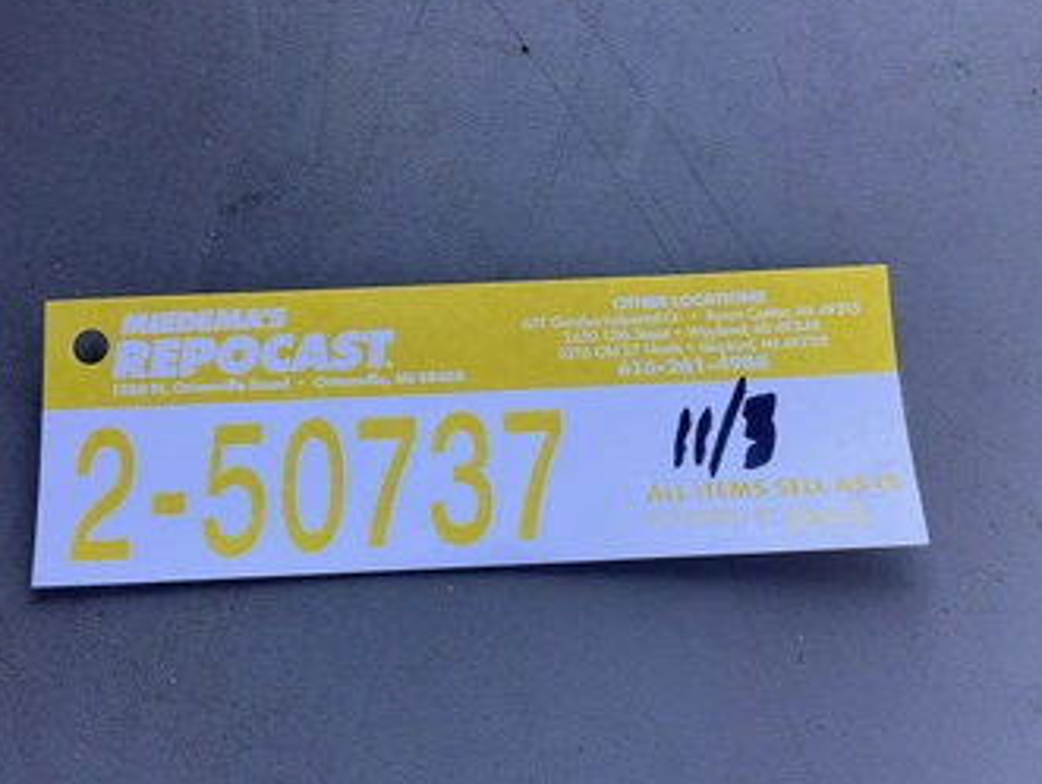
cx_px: 529
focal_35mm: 35
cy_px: 428
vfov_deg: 40.7
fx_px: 1055
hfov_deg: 52.6
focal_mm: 3
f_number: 1.8
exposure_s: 1/145
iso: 20
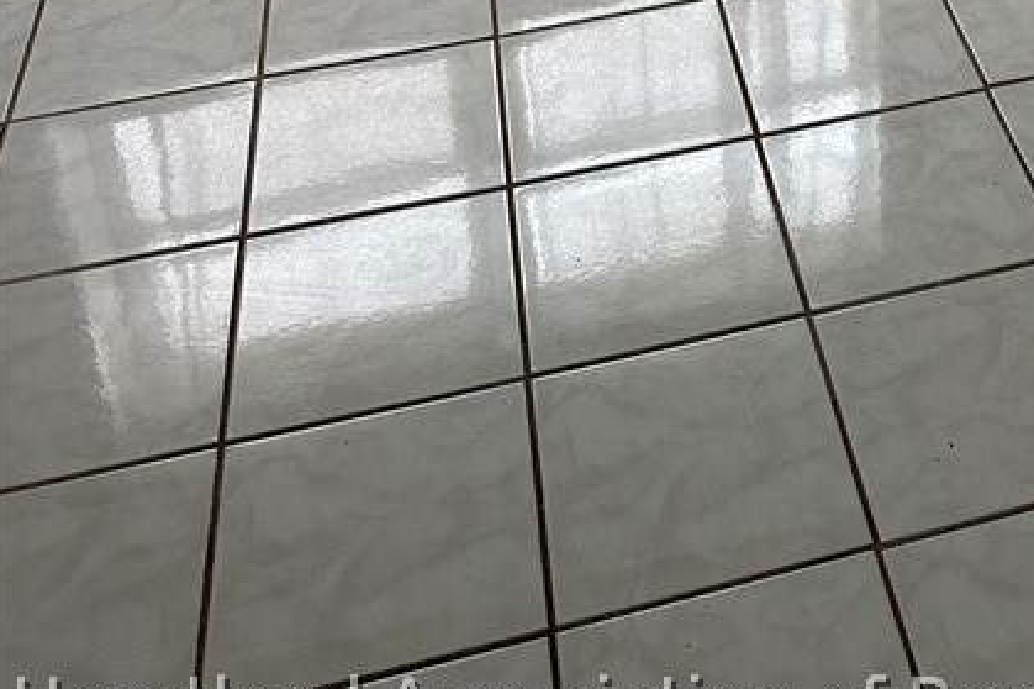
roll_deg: -0.4
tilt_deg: -18.0
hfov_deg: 31.3
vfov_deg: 18.2
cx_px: 940
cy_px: -504
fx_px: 1751
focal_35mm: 61
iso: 160
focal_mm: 6.86
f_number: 1.78
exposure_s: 1/121
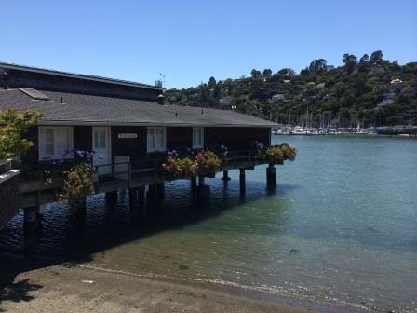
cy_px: 156
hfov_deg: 60.0
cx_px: 208
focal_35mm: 30
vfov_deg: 46.8
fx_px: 361
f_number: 2.2
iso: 40
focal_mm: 4.12
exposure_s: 1/2740
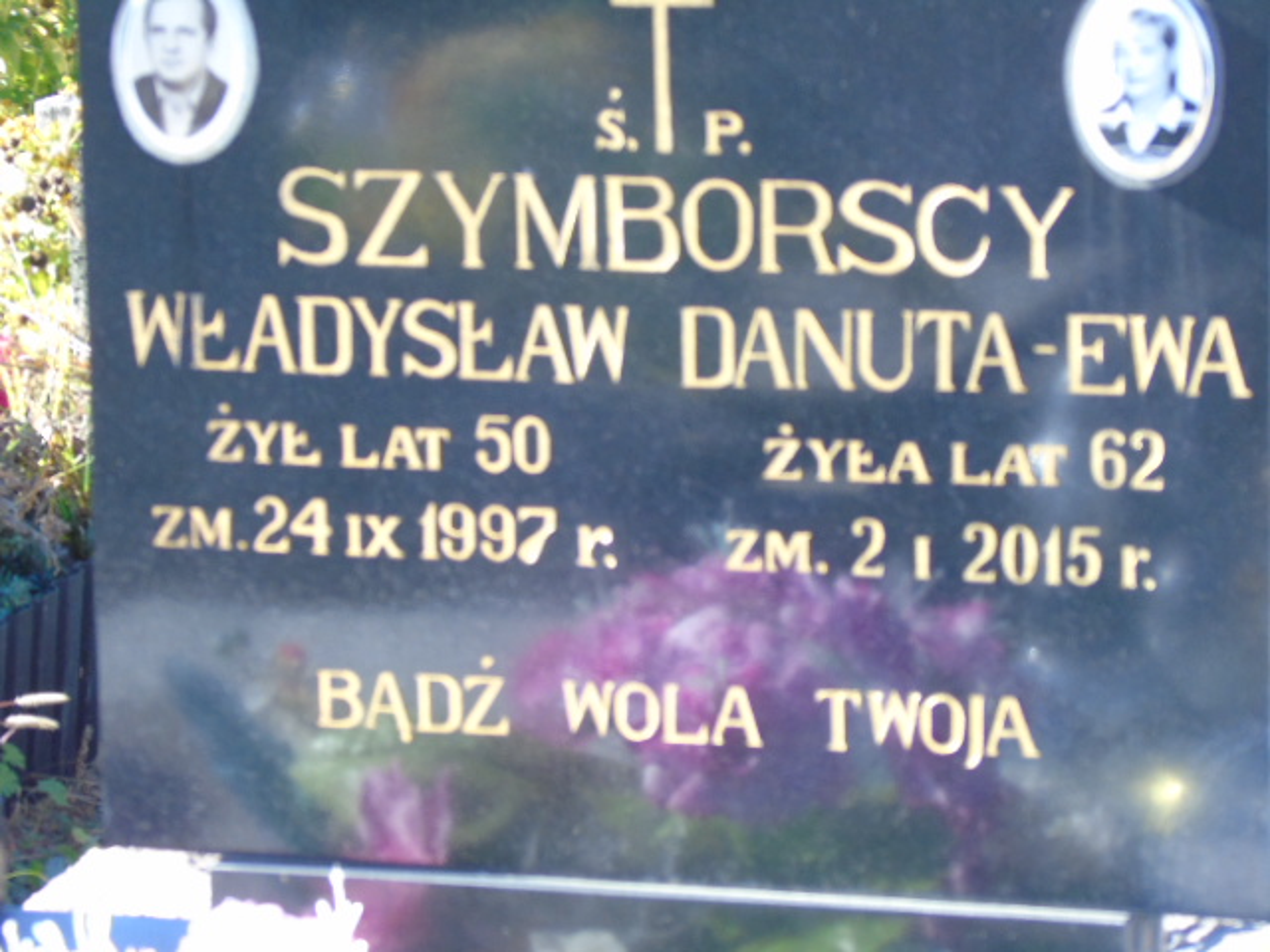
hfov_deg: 12.2
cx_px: 635
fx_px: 5943
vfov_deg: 9.2
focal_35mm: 162
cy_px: 476
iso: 320
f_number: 4.9
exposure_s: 1/125
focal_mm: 29
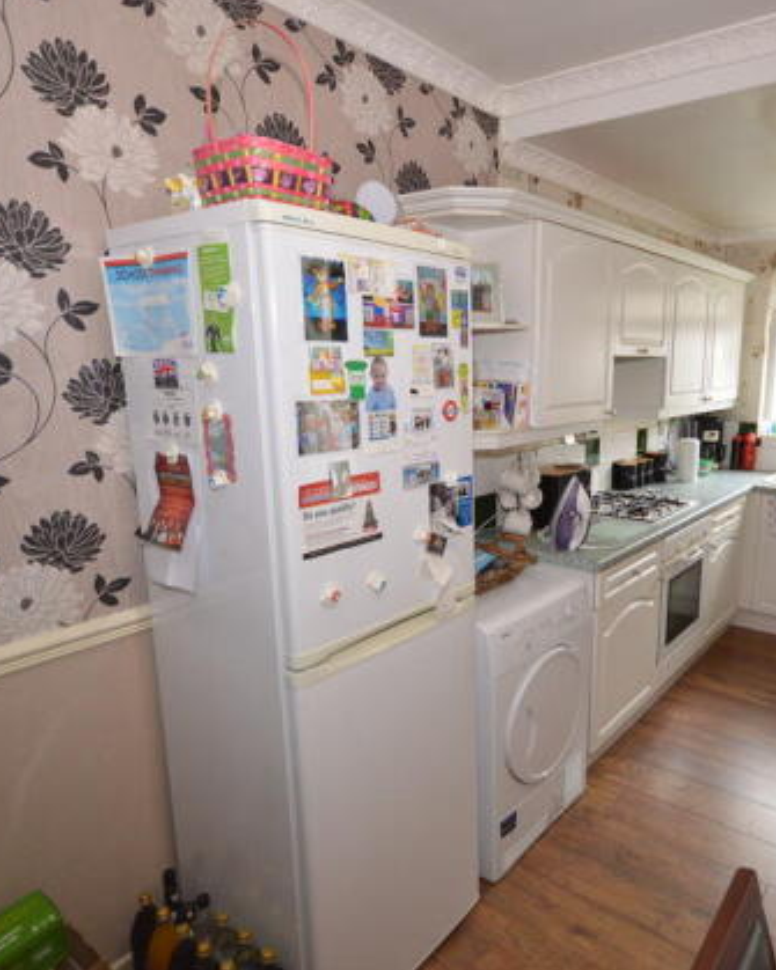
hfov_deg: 61.9
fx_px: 632
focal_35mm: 22
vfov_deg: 75.0
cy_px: 493
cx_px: 505
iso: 400
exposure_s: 1/60
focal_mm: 10
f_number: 4
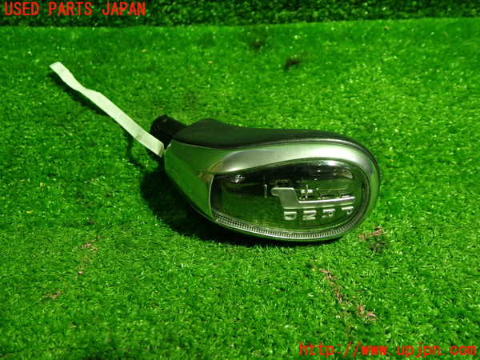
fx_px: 416
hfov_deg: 60.0
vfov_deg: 46.8
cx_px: 240
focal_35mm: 30
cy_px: 180
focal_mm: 5.4
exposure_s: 1/30
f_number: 2.3
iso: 250
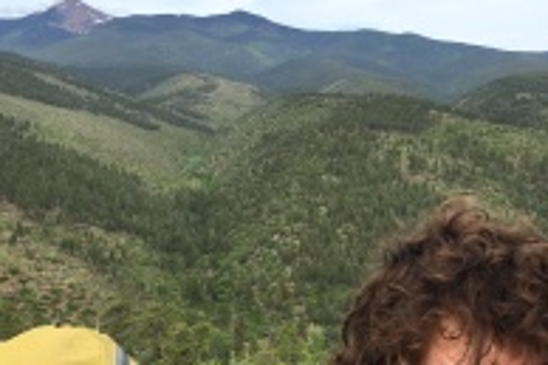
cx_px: 291
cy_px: 266
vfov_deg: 23.5
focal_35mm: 57
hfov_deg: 35.1
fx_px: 867
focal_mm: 4.15
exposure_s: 1/986
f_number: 2.2
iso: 25
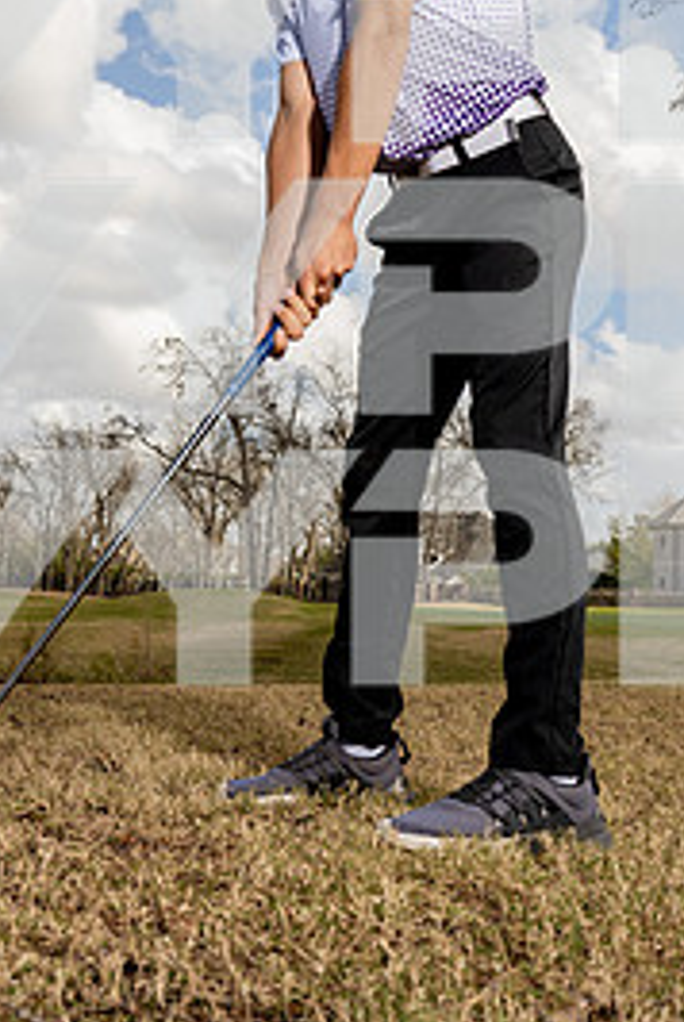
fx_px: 1393
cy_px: 300
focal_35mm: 49
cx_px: 315
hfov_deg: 27.6
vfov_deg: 39.6
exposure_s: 1/250
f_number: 8
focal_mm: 29
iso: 100
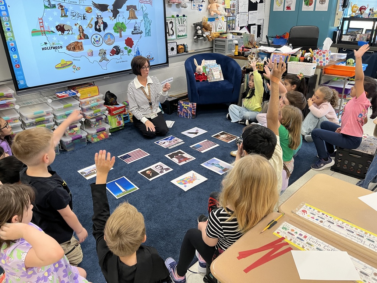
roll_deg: +3.3
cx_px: 188
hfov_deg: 67.3
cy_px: 142
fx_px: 283
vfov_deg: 53.1
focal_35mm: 26
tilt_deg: -27.8
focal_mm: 5.1
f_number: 1.6
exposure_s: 1/90
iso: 125
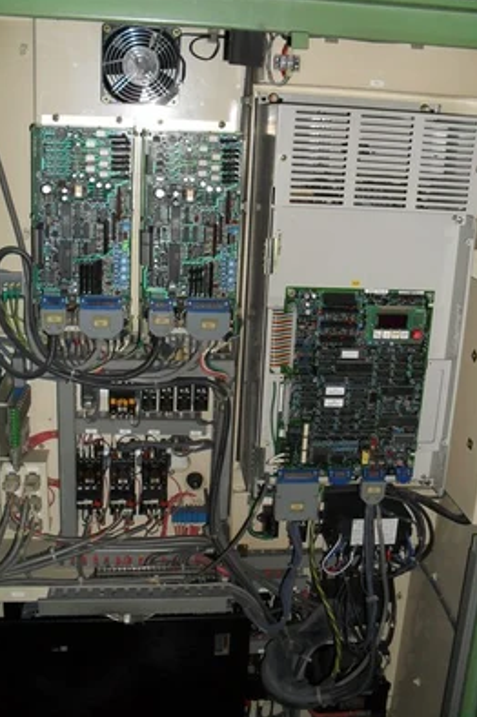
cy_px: 360
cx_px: 251
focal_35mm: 37
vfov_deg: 51.9
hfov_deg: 35.9
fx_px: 737
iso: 200
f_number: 3.2
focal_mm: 6.3
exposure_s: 1/45
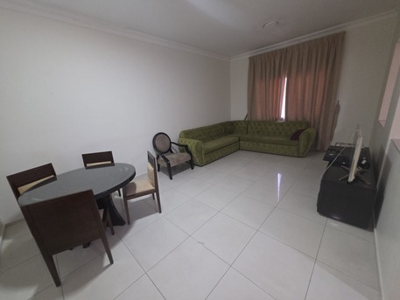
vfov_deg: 89.9
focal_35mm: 13
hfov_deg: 106.2
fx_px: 150
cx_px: 200
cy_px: 150
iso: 250
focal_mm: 2.2
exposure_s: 1/50
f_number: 1.9
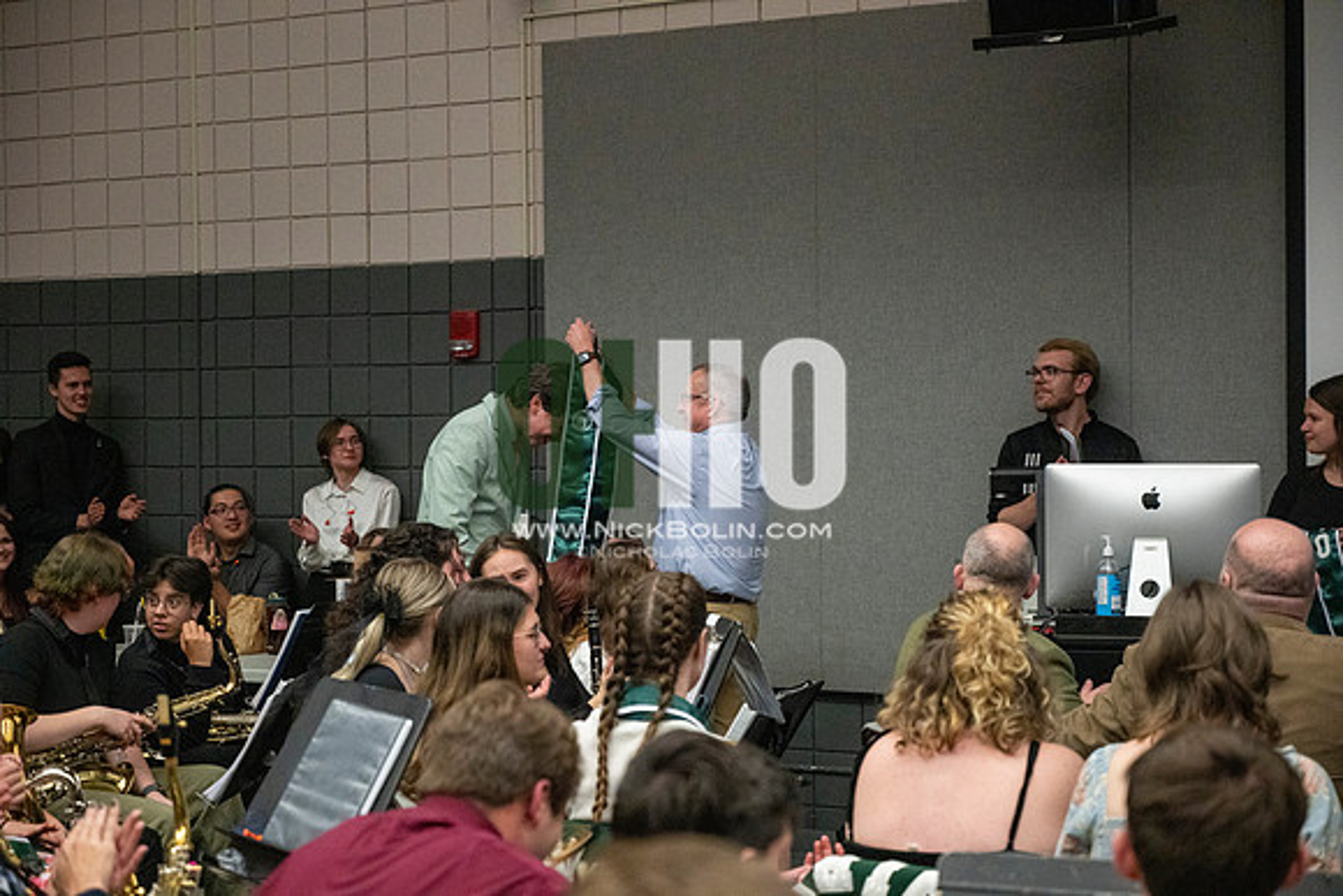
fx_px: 2612
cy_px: 448
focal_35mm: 70
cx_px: 672
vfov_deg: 19.5
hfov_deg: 28.8
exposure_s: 1/500
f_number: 4
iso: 10000
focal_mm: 70
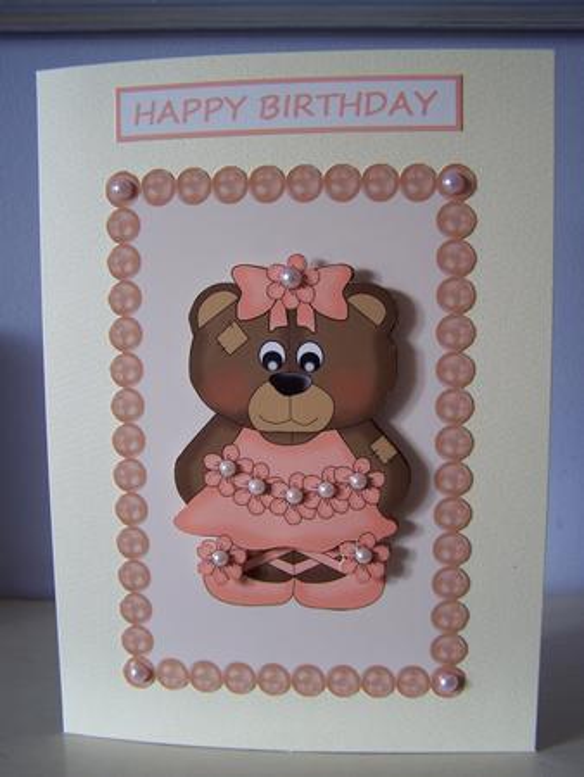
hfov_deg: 37.8
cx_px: 292
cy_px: 388
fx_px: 854
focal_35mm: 38
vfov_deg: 49.0
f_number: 2.8
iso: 100
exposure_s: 1/30
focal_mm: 6.3
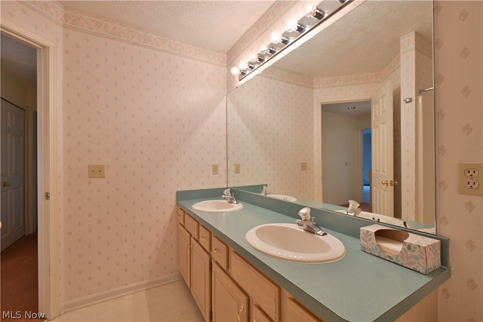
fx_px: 208
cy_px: 161
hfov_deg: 98.5
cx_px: 242
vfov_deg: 75.5
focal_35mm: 16
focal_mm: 15.5
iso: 400
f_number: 9
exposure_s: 1/8
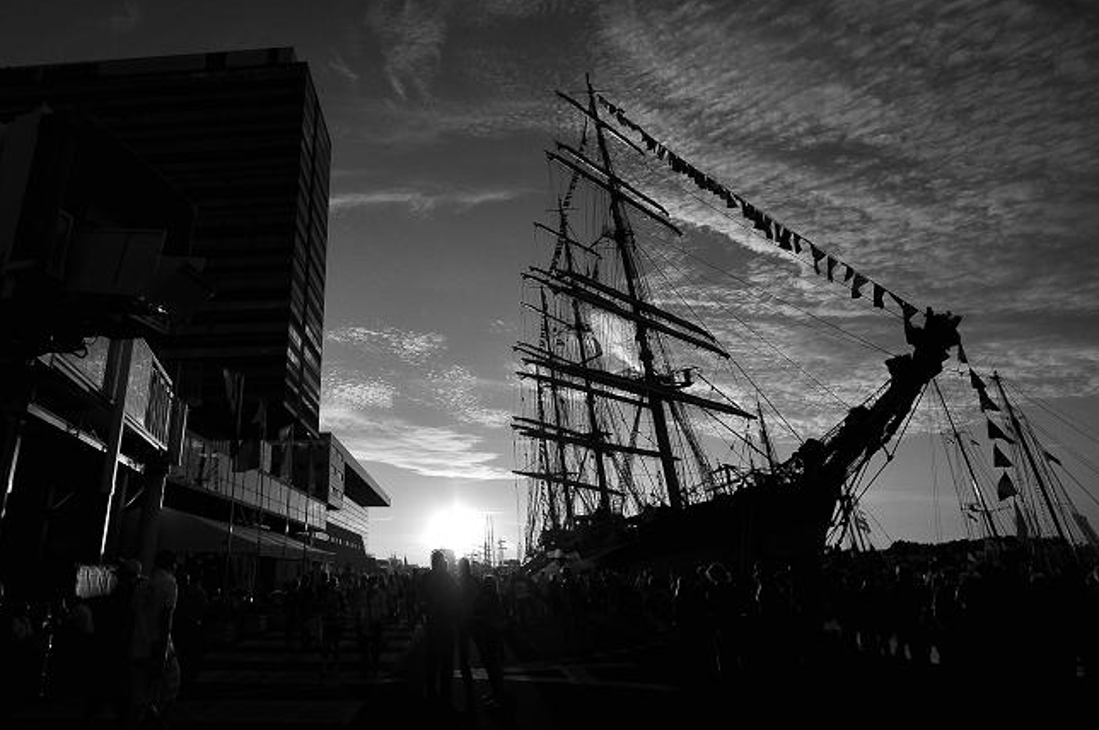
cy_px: 297
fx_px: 610
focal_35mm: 20
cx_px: 389
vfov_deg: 61.4
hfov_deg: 81.9
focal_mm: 10
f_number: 8
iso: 200
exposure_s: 1/4000
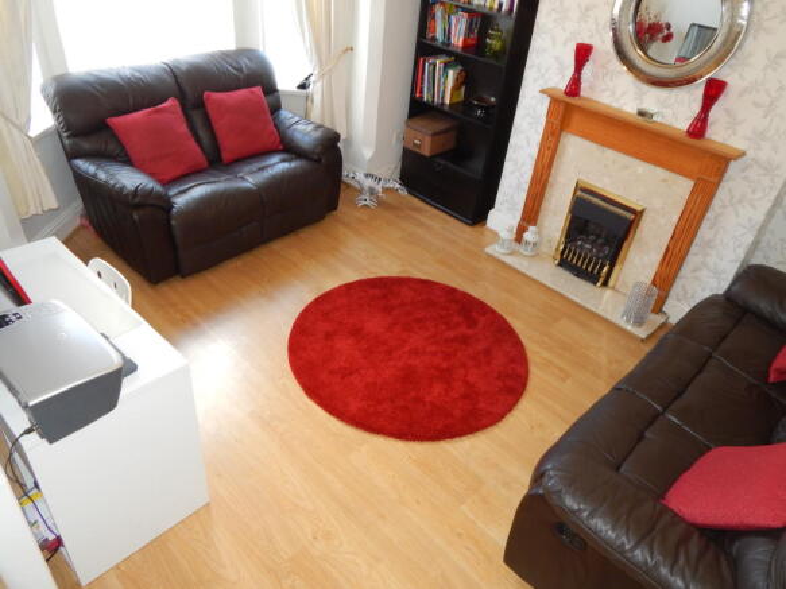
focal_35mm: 25
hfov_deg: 69.4
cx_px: 393
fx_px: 568
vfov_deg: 54.9
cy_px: 294
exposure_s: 1/30
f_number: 3.1
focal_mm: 4.5
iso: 200
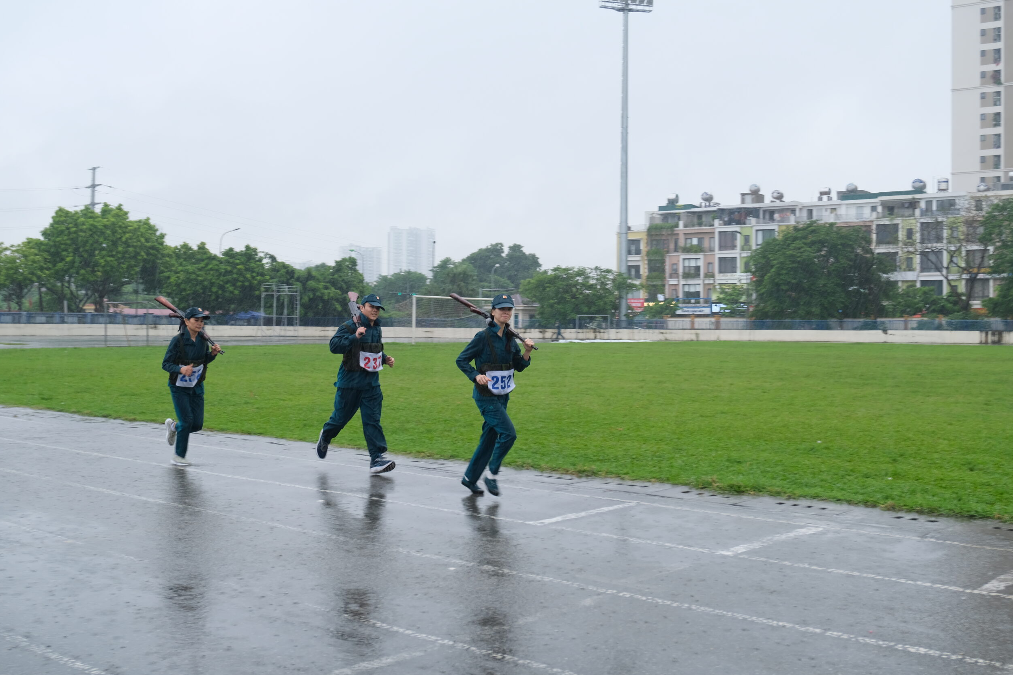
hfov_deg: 47.4
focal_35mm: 41
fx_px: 1154
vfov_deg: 32.6
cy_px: 329
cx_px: 515
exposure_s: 1/105
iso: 320
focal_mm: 26.4
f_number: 5.6
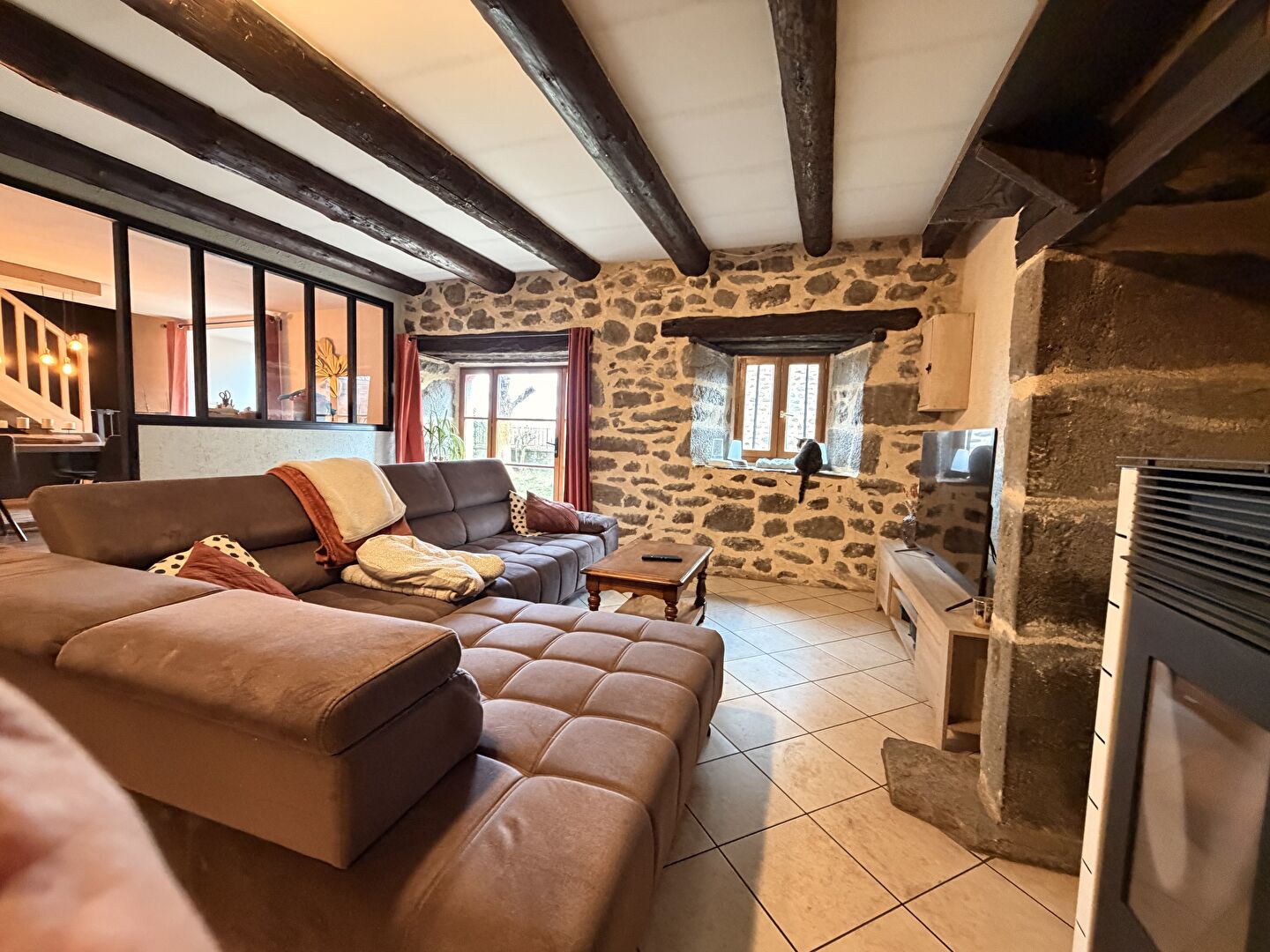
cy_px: 476
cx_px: 635
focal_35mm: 14
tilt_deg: -4.7
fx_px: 514
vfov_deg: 85.7
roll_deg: -1.8
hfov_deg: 102.1
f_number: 2.2
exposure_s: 1/50
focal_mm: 2.22
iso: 500
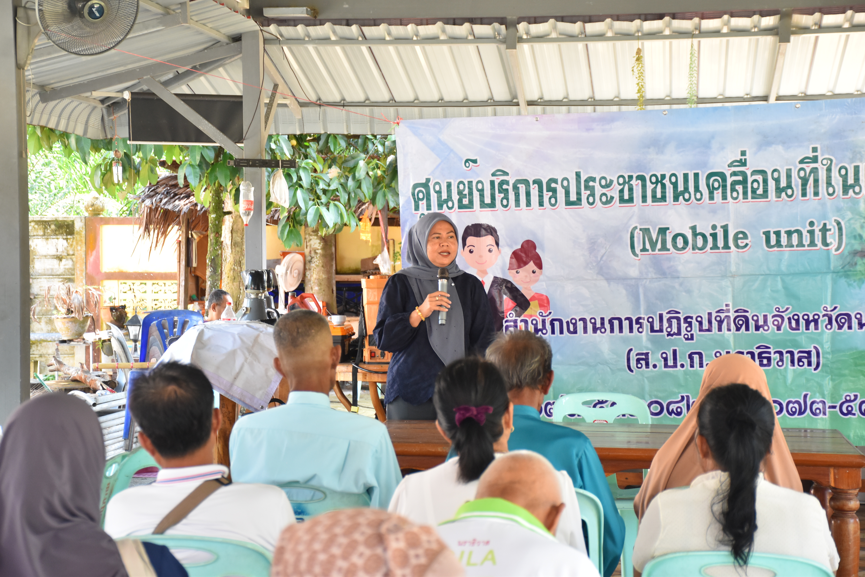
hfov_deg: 24.2
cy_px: 288
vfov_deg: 16.3
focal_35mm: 84
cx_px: 432
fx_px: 2019
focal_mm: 56
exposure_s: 1/125
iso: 900
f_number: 4.8
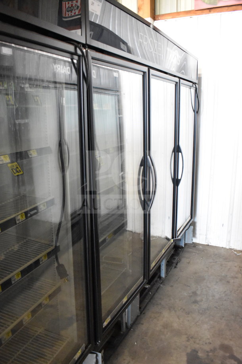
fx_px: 302
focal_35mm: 30
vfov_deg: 61.9
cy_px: 182
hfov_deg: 43.6
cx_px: 121
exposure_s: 1/60
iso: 6400
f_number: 3.8
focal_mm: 20
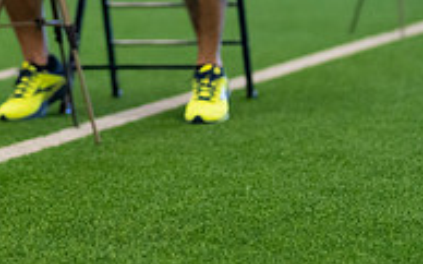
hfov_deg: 9.6
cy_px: -88
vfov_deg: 6.0
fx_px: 2500
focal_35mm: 217
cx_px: 61
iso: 1250
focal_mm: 50
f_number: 1.2
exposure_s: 1/1000
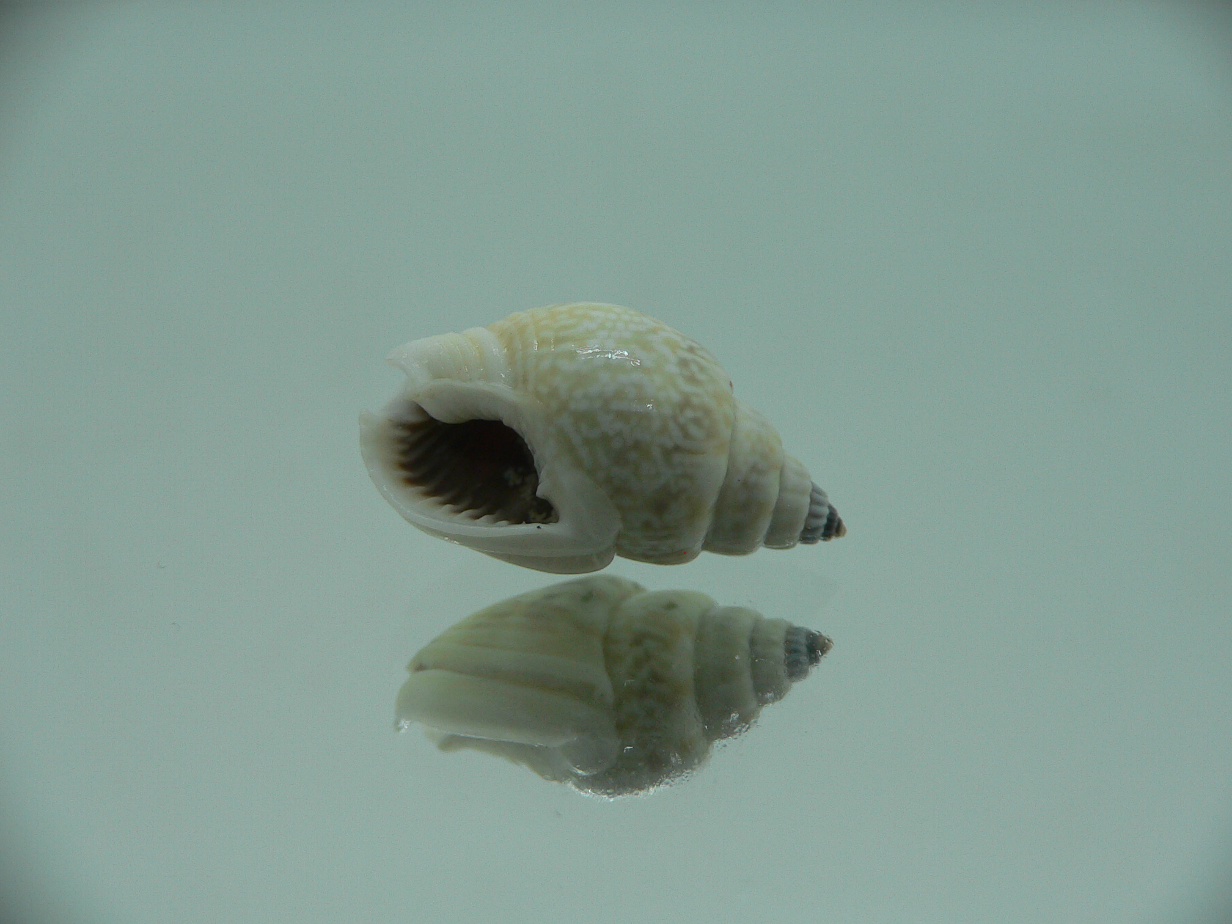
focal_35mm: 35
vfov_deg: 40.7
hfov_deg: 52.6
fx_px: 1246
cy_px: 462
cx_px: 616
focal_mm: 4.6
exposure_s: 1/60
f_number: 2.8
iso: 80
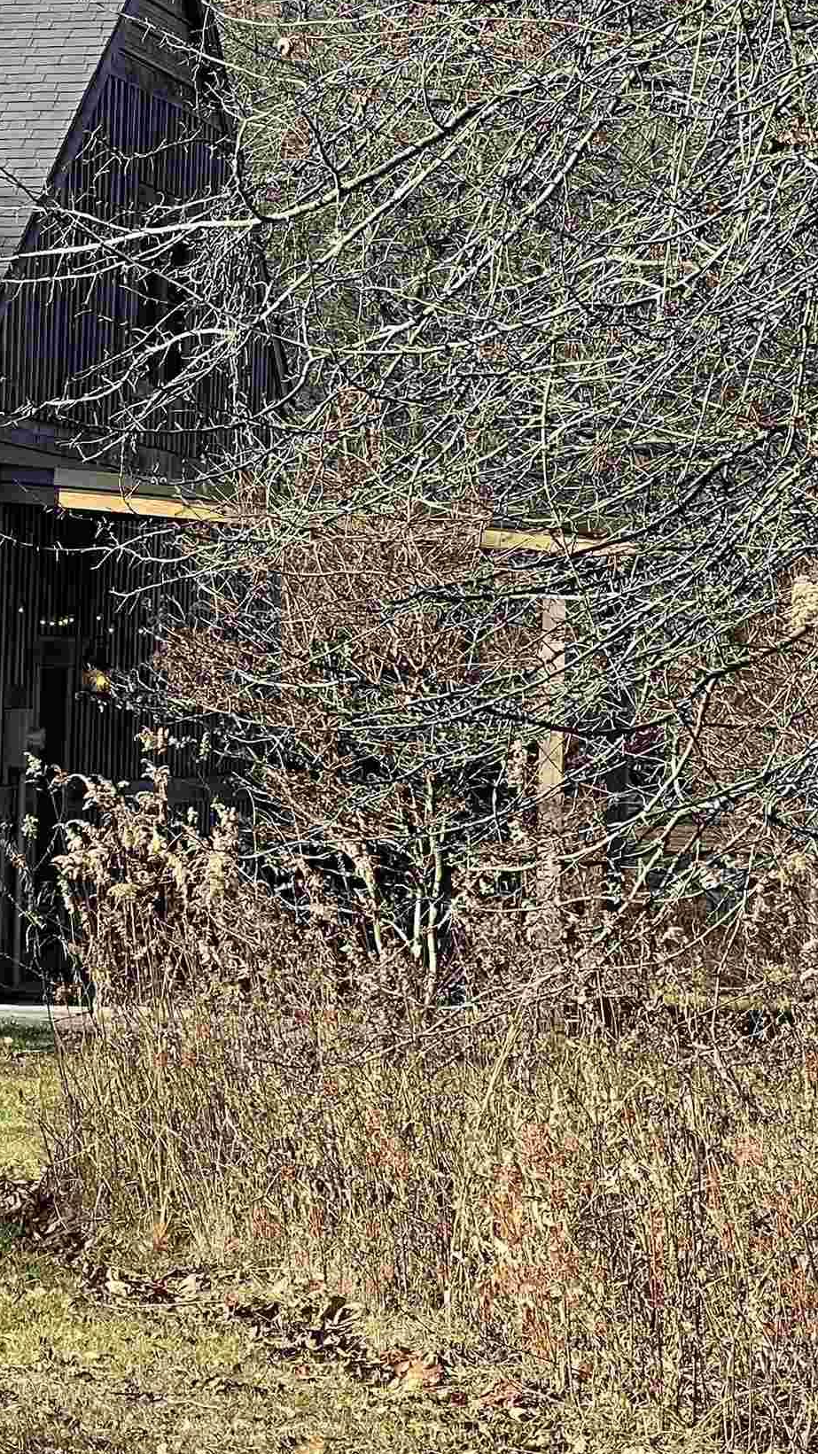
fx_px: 6054
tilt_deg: +1.6
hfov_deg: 7.5
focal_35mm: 157
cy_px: 471
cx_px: -541
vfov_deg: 13.7
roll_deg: -2.2
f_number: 2.8
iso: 32
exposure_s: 1/271
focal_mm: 9
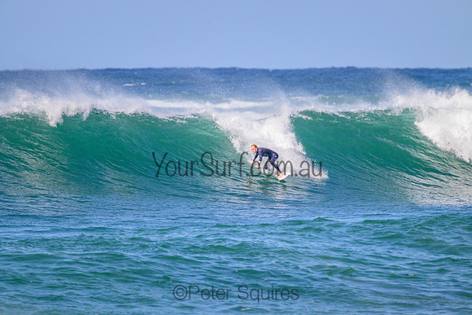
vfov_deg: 1.7
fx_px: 10491
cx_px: 236
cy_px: 158
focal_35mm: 800
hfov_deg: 2.6
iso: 1400
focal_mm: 800
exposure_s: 1/2000
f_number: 11
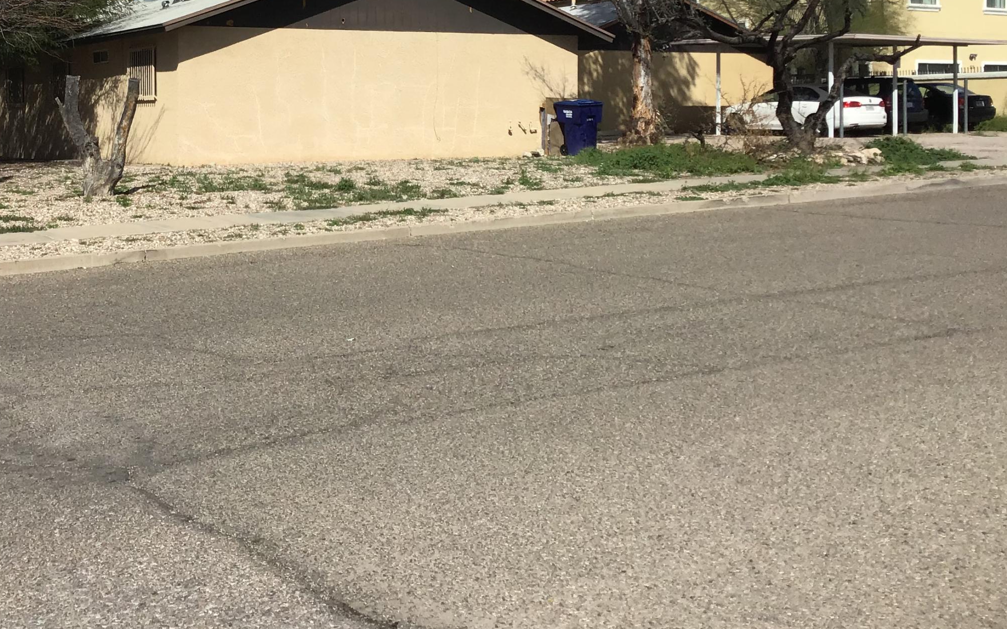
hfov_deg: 40.2
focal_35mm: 49
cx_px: 279
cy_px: 164
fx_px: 1345
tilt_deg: -1.5
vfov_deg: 26.0
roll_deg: +0.0
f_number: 2.4
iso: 25
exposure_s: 1/2717
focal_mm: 3.3
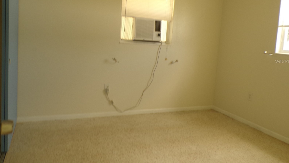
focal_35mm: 31
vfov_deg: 37.6
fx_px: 238
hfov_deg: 62.6
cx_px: 146
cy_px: 61
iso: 196
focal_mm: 5
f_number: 3.1
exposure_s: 1/34
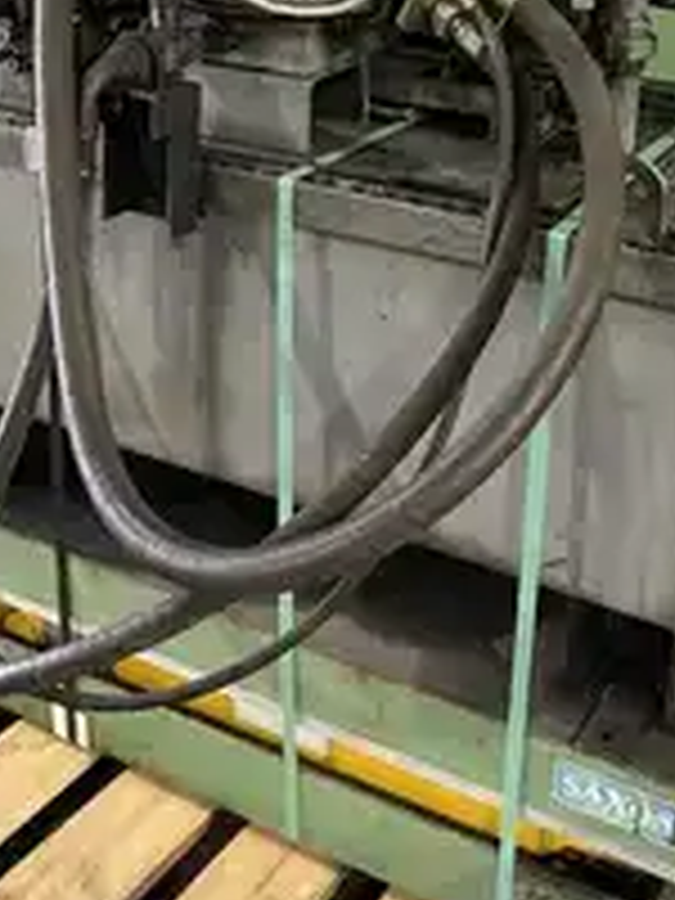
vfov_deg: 35.6
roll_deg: -1.7
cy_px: 180
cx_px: 396
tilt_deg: -17.2
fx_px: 1352
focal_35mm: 52
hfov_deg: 28.0
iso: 500
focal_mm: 4.25
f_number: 1.8
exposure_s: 1/40
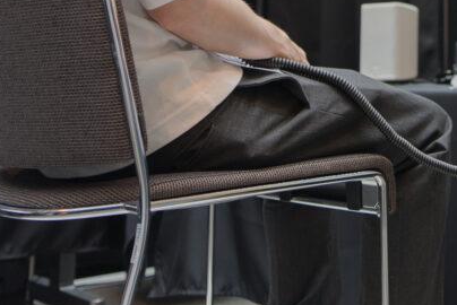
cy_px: -44
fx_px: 902
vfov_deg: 18.4
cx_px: 408
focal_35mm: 71
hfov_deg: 27.4
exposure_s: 1/125
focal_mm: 28
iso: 250
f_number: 2.8
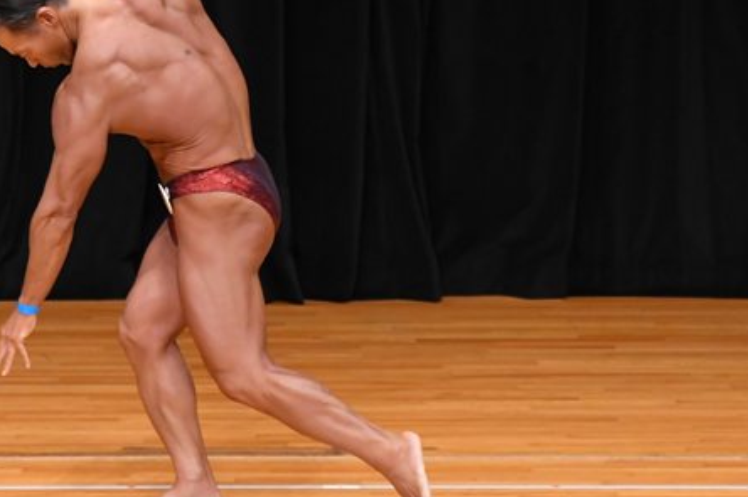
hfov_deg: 4.1
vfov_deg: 2.8
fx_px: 10336
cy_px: 150
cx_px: 213
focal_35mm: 498
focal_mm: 190
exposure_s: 1/400
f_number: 5.6
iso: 3200
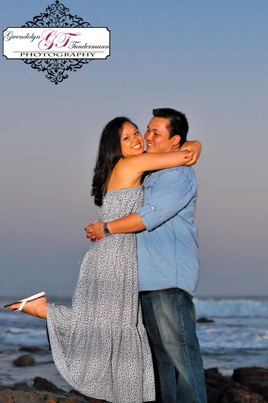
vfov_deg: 27.0
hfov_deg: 18.1
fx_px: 840
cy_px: 202
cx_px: 134
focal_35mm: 75
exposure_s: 1/800
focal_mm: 50
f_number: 3.2
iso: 1250
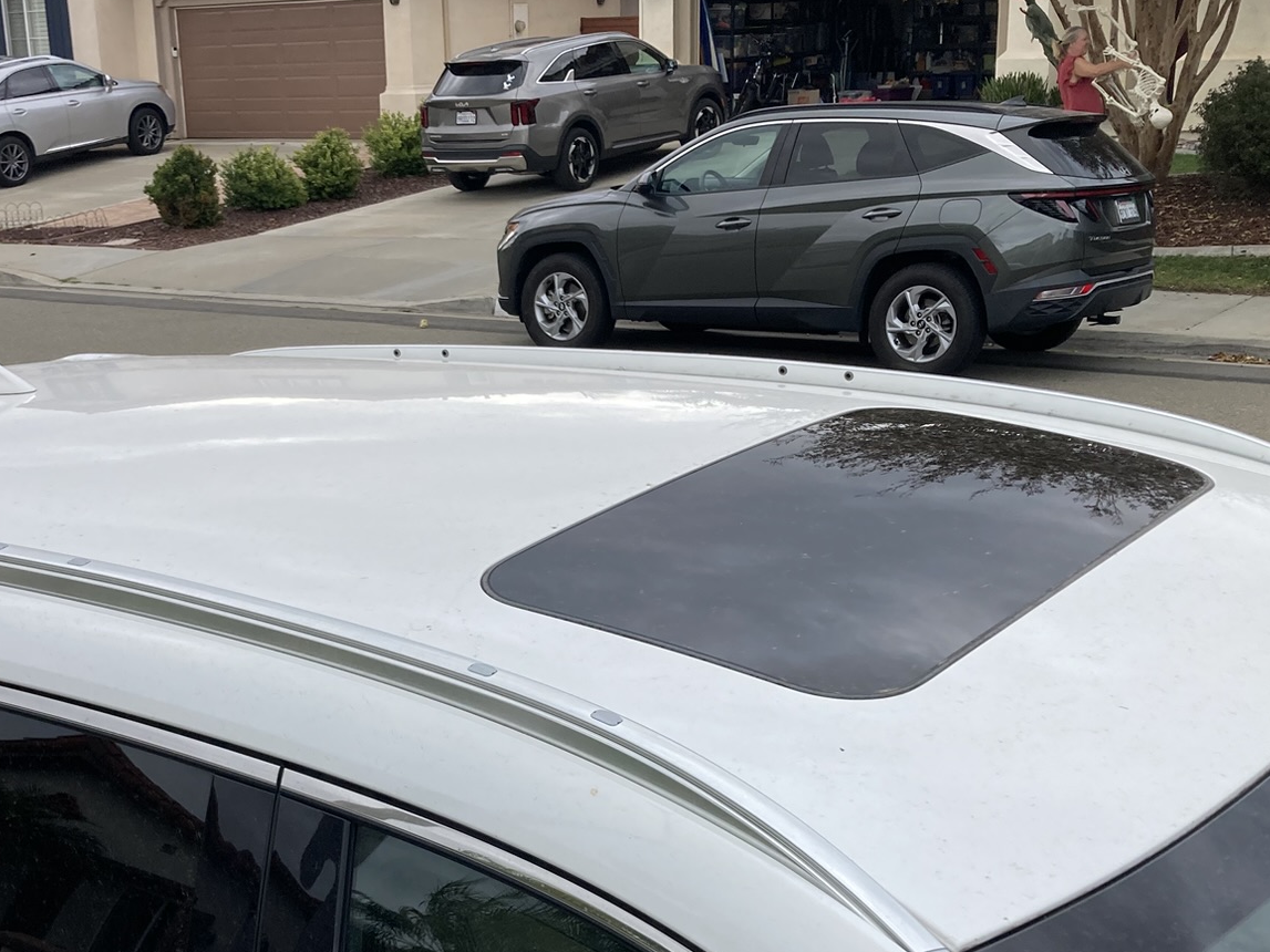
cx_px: 502
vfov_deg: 28.6
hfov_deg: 38.0
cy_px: 721
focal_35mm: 50
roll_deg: +1.6
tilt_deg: -20.8
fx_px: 1834
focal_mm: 3.99
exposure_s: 1/649
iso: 20
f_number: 1.8
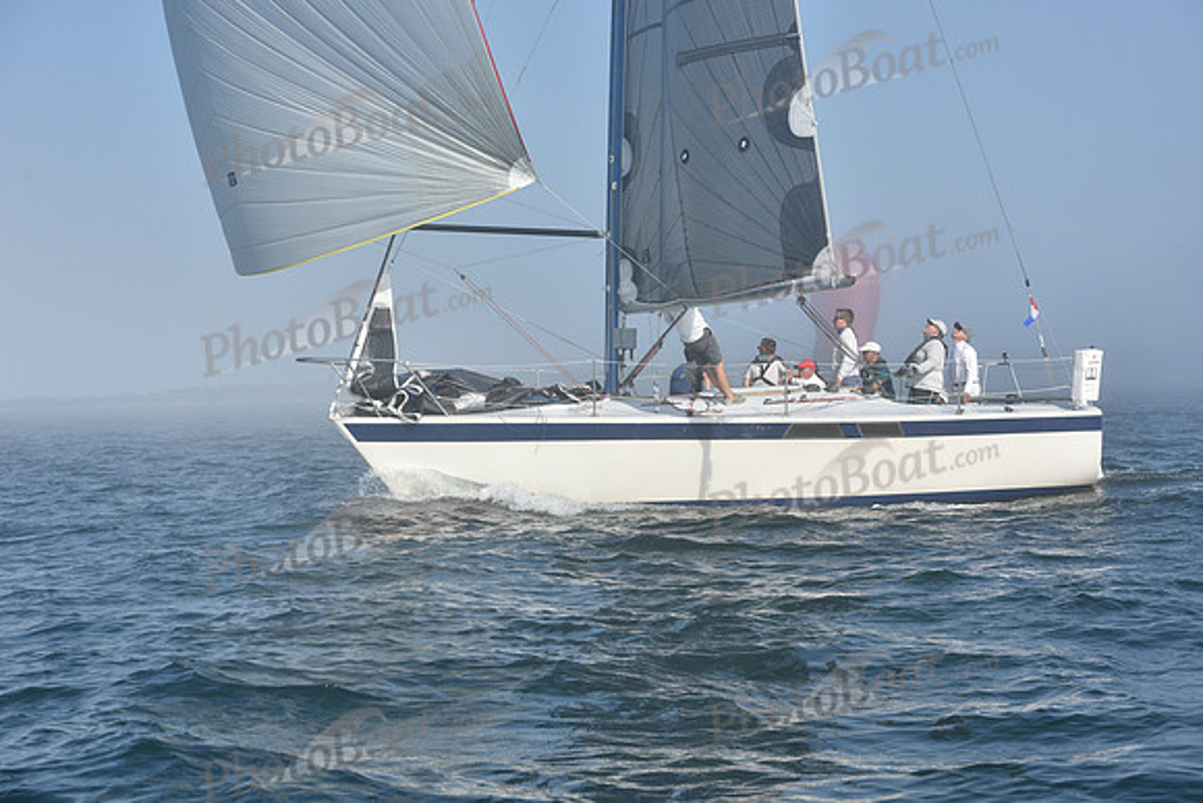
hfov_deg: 28.8
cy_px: 402
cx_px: 602
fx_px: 2340
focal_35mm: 70
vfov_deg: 19.5
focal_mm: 70
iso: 320
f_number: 9
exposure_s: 1/1250
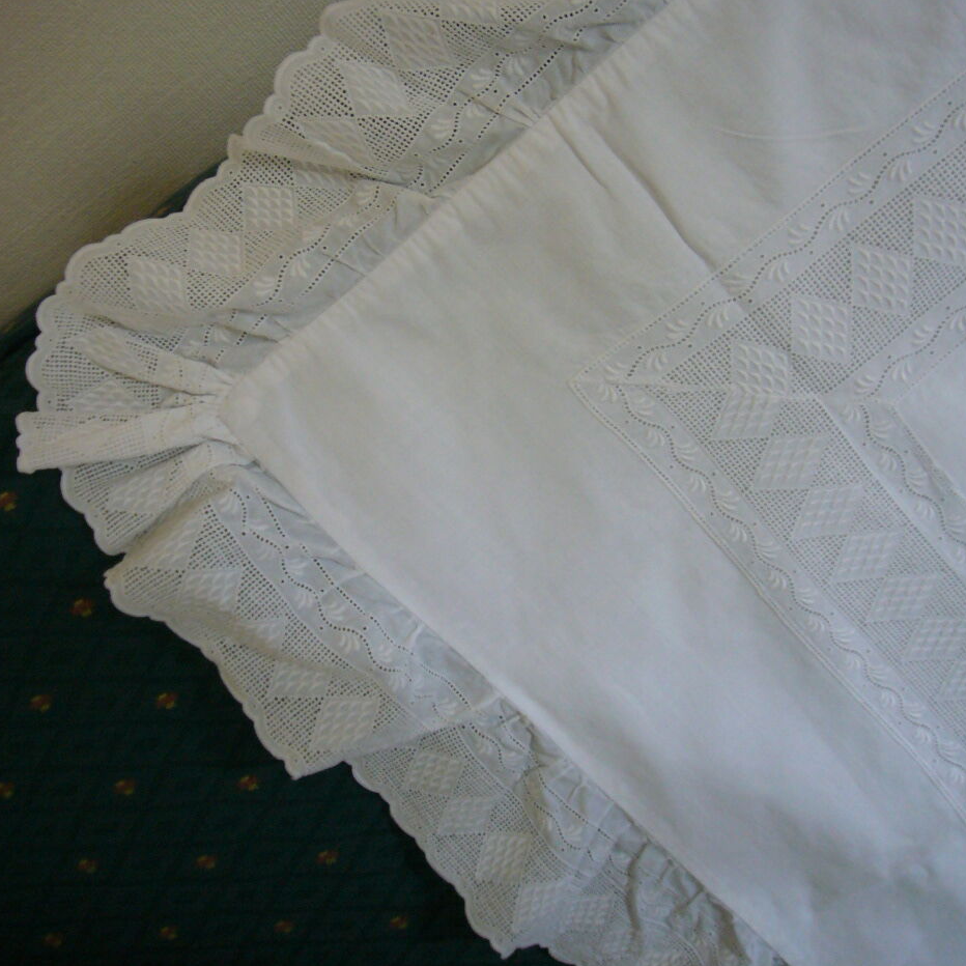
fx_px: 1073
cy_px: 363
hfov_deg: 48.4
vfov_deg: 48.0
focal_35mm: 34
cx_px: 473
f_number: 2.8
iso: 200
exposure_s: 1/8
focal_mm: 4.6
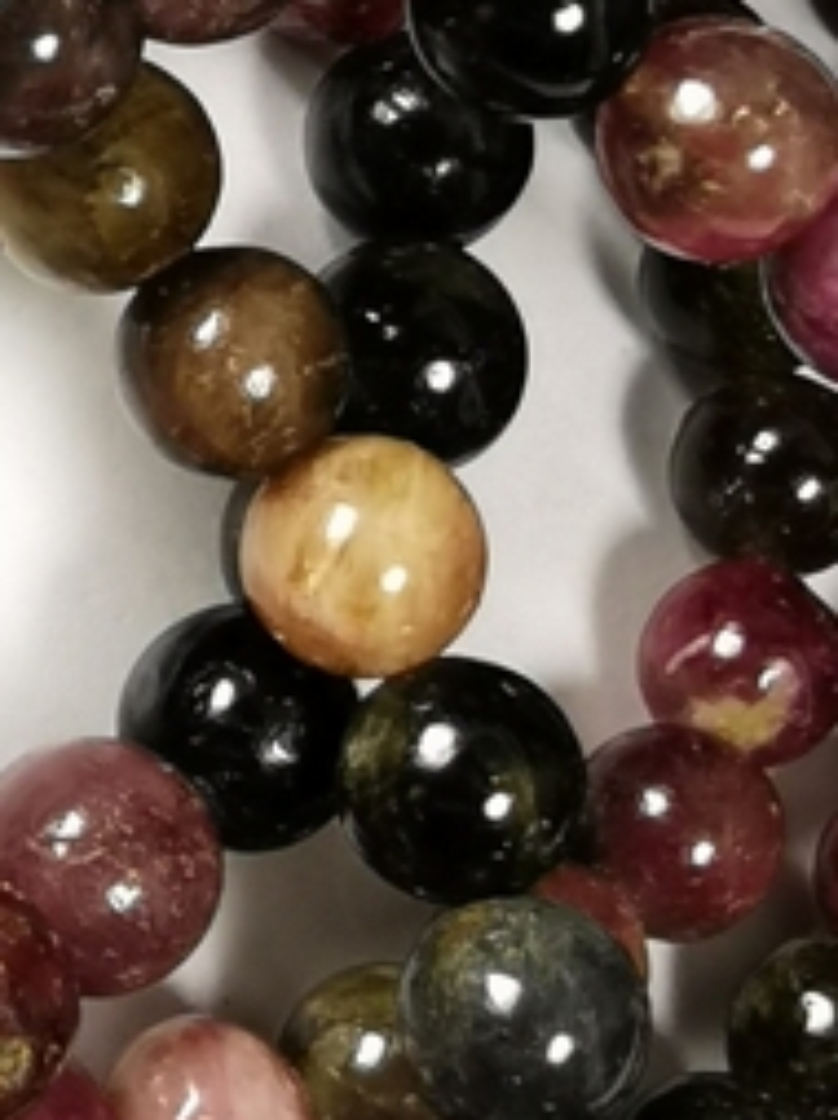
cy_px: 525
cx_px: -430
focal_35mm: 129
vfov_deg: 15.3
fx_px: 4171
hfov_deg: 11.0
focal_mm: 2.26
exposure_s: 1/100
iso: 80
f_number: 2.2
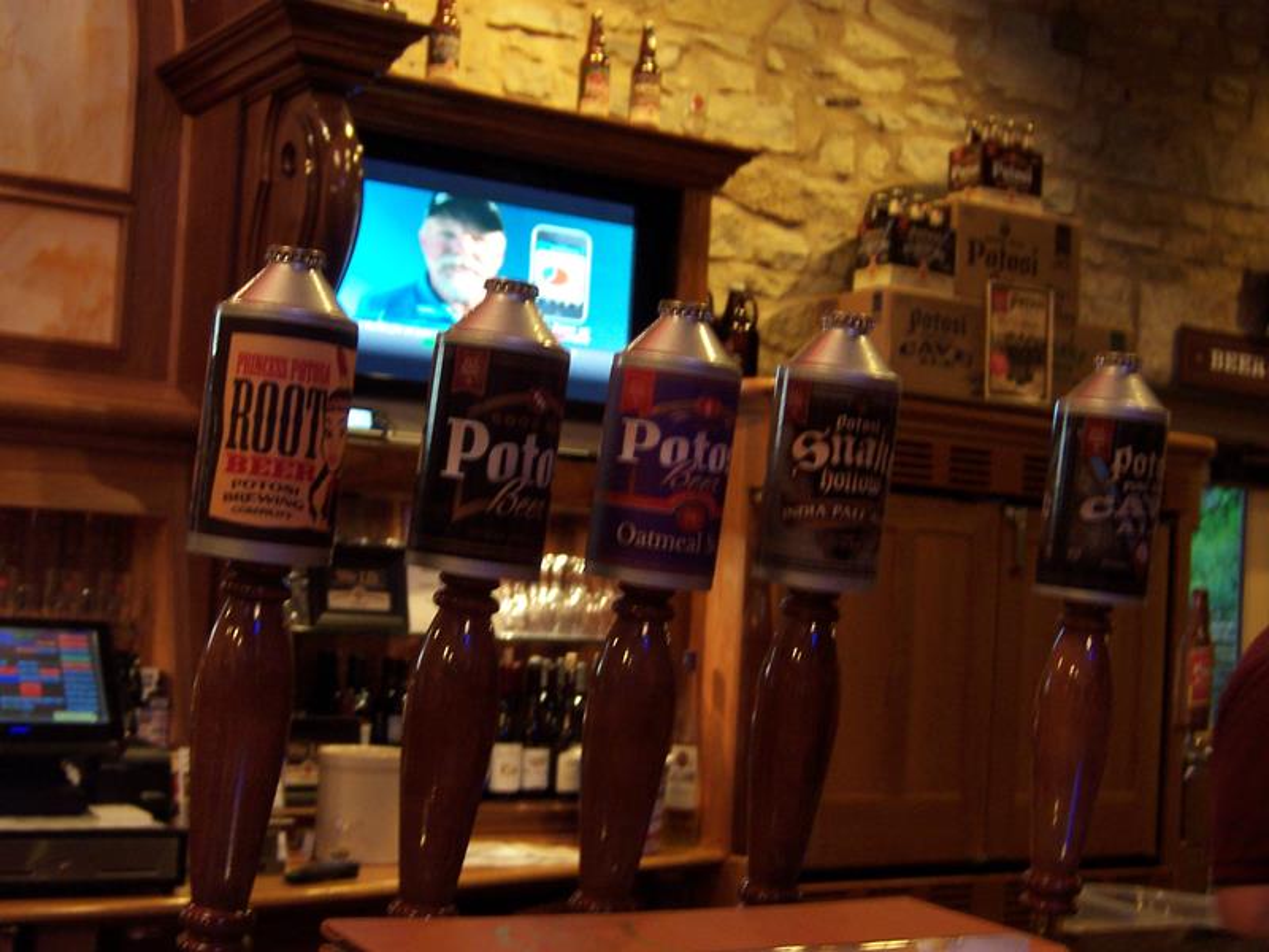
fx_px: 2456
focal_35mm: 67
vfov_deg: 21.9
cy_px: 476
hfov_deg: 29.0
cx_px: 634
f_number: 3.4
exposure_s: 1/8
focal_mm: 10.4
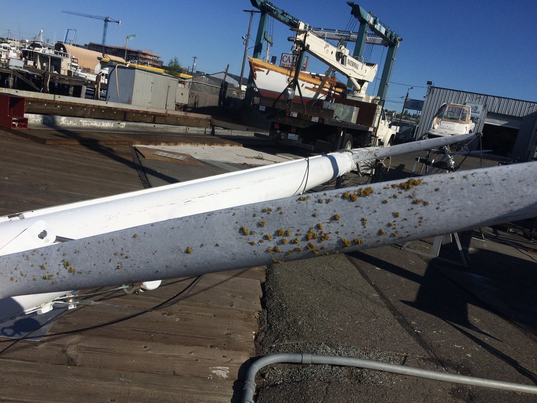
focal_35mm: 29
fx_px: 450
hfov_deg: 61.7
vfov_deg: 48.2
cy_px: 202
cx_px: 268
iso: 32
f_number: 2.2
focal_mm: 4.15
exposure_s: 1/5128
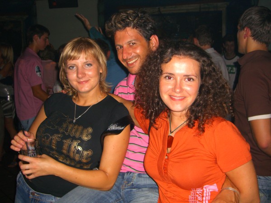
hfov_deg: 49.0
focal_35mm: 38
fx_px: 297
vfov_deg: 37.7
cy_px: 102
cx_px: 136
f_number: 2.8
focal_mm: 7.9
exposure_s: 1/60
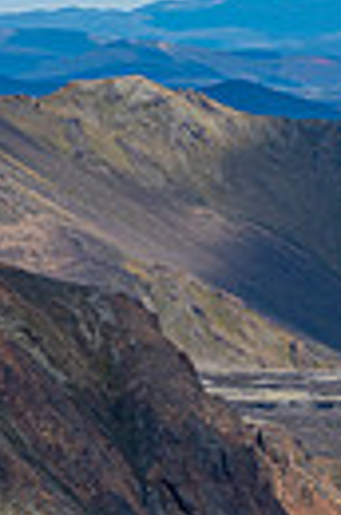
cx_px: 212
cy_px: 195
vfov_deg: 2.1
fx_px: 14284
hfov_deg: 1.4
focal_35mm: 1000
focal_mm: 175
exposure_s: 1/2000
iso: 200
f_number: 6.3
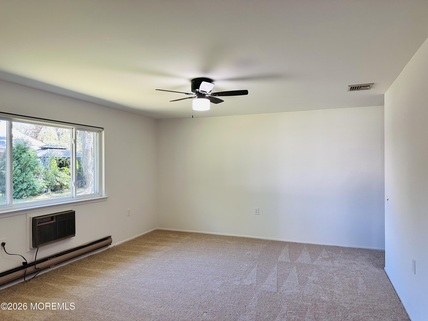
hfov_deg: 71.6
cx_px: 214
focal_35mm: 24
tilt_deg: +0.1
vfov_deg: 56.8
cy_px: 160
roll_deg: +0.1
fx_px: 297
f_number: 1.78
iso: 200
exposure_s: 1/120
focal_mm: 6.86
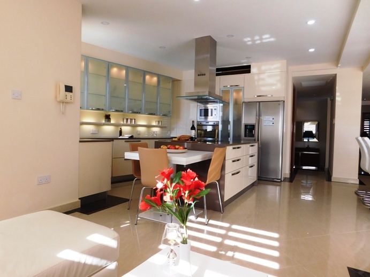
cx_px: 185
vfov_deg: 58.9
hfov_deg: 73.9
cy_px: 138
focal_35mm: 23
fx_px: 246
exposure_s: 1/100
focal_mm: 4
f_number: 3
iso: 125
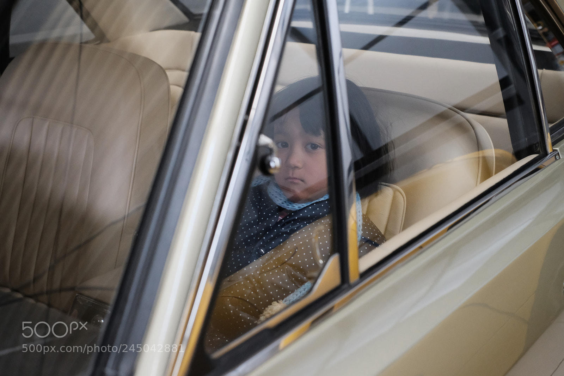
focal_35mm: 53
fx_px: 830
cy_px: 188
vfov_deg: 25.5
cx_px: 282
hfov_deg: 37.5
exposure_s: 1/60
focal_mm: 35
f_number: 4
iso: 5000
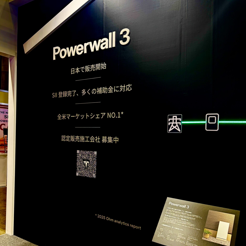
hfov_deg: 55.6
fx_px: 233
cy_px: 133
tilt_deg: -1.8
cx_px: 122
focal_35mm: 29
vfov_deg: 55.6
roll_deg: -0.4
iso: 200
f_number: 1.78
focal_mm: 6.76
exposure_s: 1/103
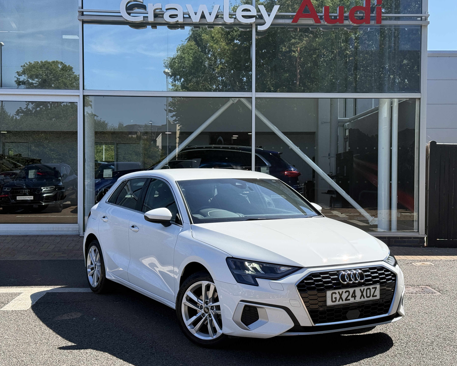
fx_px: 690
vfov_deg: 29.7
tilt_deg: -1.3
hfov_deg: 36.6
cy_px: 183
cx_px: 248
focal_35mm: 51
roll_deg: +0.2
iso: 100
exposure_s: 1/3096
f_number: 1.78
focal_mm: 6.76
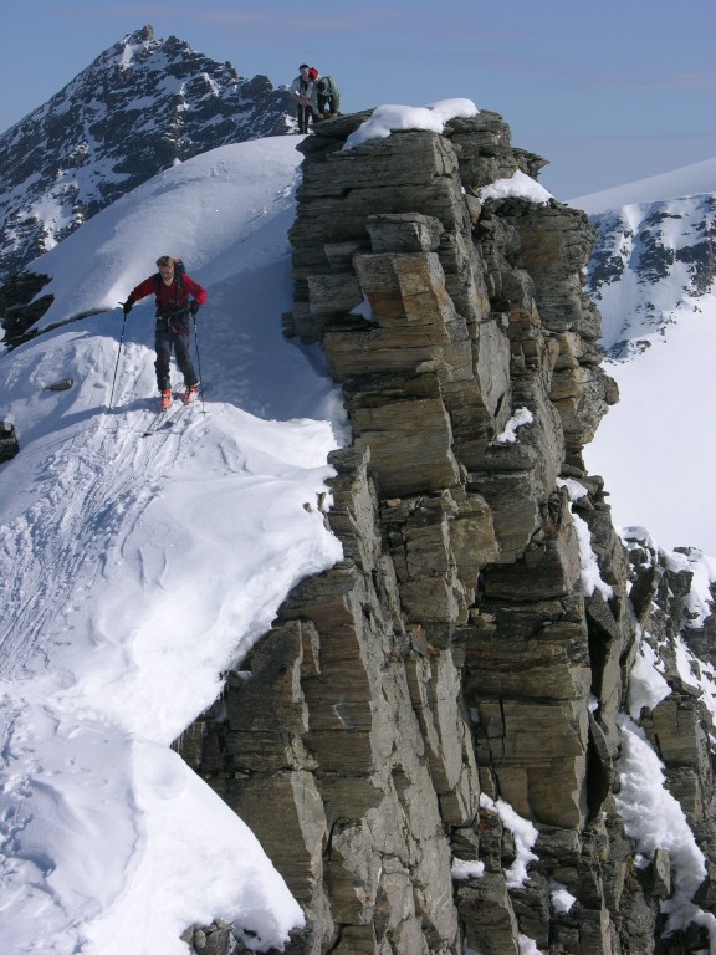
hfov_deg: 14.8
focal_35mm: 100
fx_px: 2758
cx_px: 358
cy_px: 478
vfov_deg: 19.6
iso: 50
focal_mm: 25.4
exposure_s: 1/520
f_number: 7.3
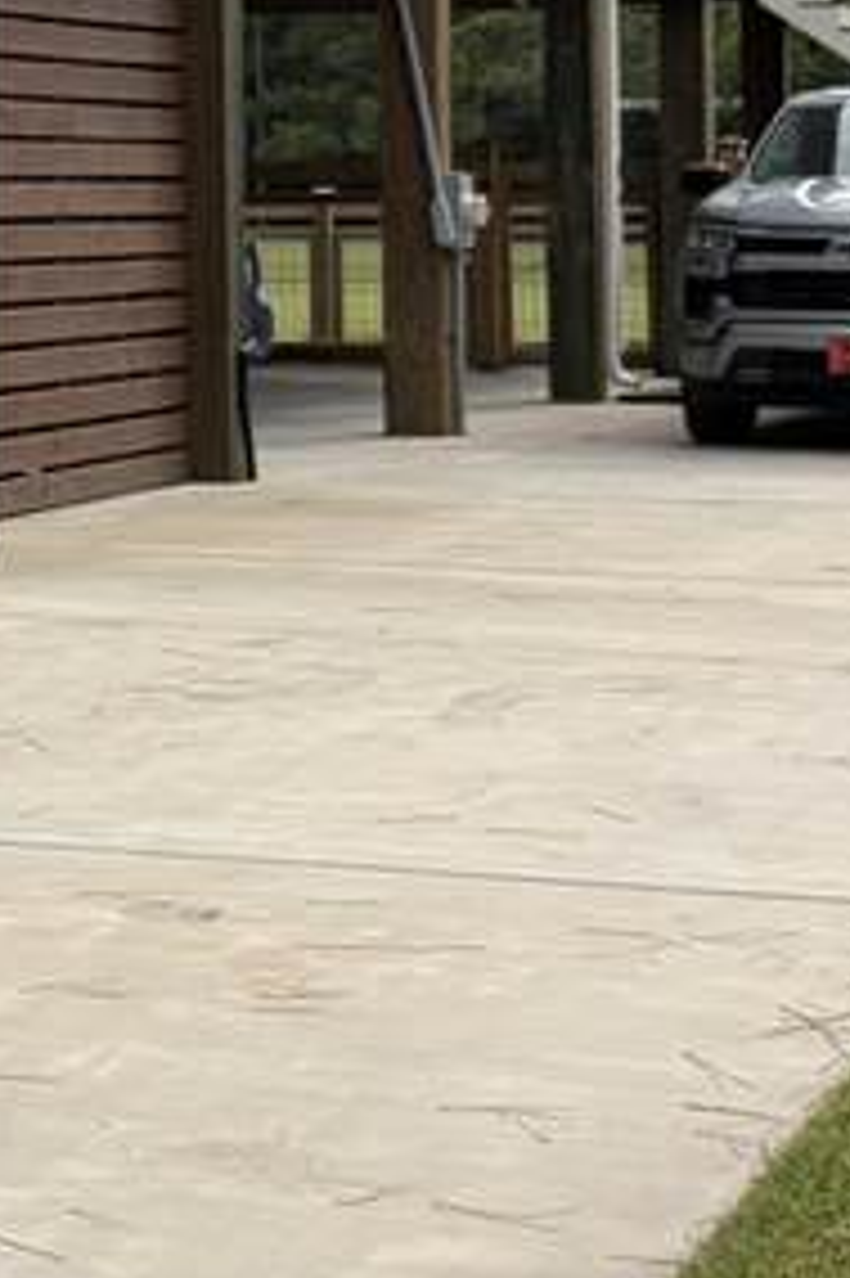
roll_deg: +0.7
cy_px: -40
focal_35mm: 122
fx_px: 4326
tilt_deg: +4.5
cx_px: -414
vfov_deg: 16.4
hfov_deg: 10.8
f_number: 1.6
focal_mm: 5.96
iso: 50
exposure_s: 1/2012
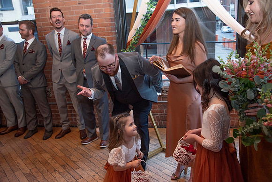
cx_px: 136
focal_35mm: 34
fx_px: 257
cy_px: 91
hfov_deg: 55.8
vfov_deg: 38.9
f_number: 5
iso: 800
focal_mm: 34
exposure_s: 1/125
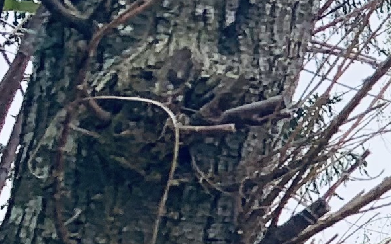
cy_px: 361
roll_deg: -0.1
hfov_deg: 8.8
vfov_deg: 6.9
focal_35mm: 188
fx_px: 2003
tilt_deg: +7.9
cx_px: 1236
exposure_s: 1/815
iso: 25
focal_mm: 4.25
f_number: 1.8
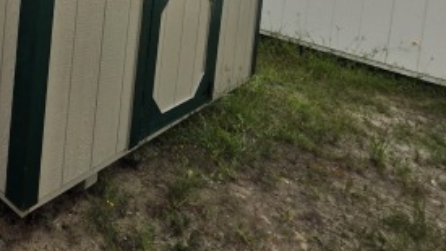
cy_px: -84
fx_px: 390
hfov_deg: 48.7
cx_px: -2
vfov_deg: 28.5
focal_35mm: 33
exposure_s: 1/2890
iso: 40
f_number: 1.9
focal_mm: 2.2
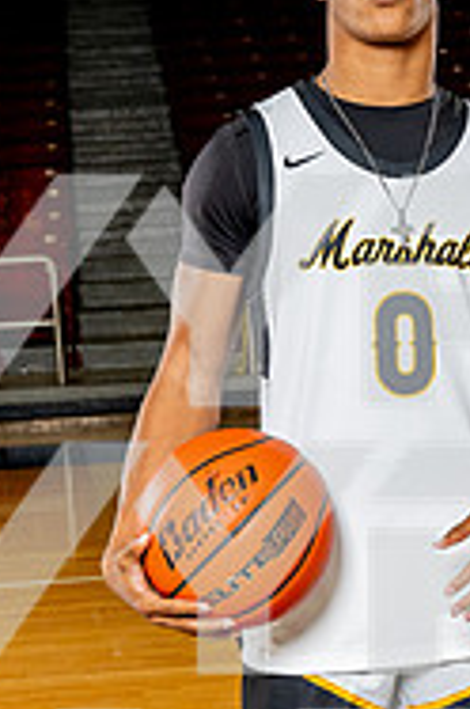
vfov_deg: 21.5
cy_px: 561
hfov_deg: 14.5
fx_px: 1848
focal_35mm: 94
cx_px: 326
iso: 640
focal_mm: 39
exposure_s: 1/250
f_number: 5.6
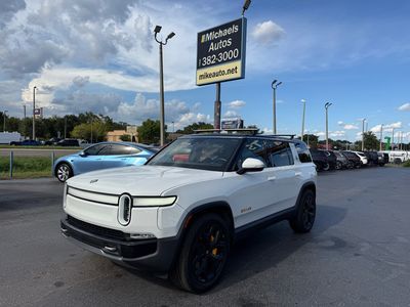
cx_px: 205
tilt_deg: -2.1
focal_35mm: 24
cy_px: 154
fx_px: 284
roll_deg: -1.6
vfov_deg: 56.8
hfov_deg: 71.6
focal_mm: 6.76
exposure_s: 1/5319
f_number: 1.78
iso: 80
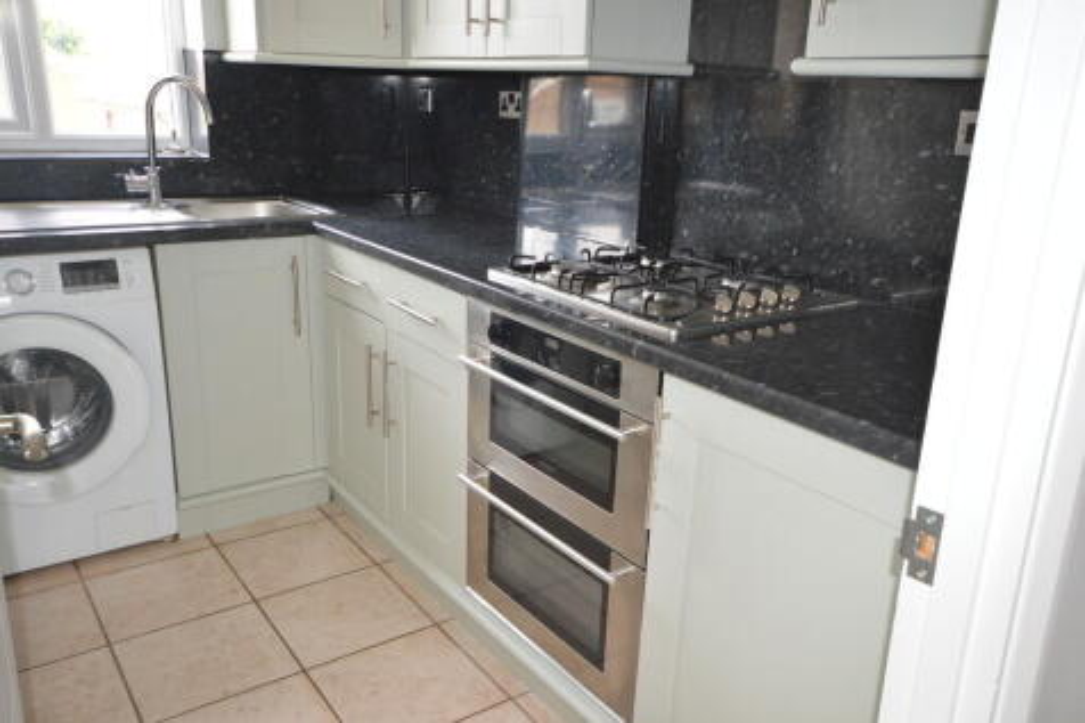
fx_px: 904
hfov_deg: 61.9
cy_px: 362
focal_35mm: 30
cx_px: 542
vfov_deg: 43.6
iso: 1100
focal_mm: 20
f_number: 5.6
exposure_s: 1/60
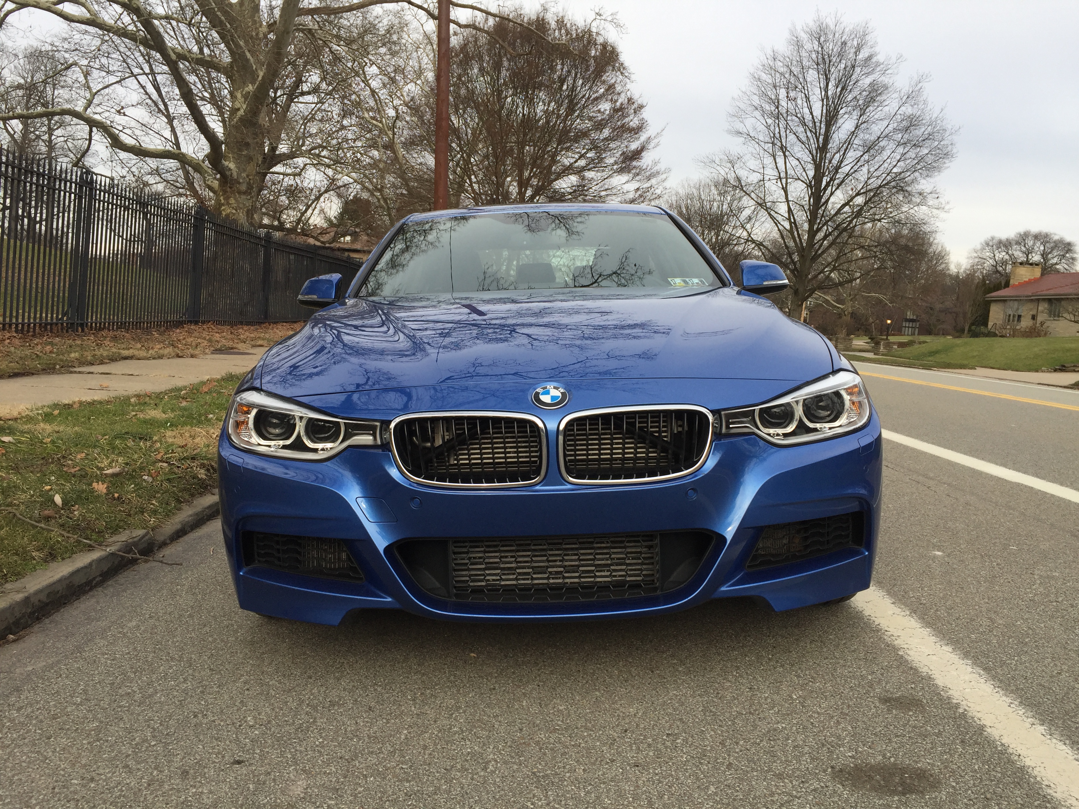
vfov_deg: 48.2
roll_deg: -2.4
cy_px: 404
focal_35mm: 29
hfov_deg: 61.7
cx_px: 540
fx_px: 904
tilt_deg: -6.2
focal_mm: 4.15
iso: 32
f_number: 2.2
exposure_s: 1/488
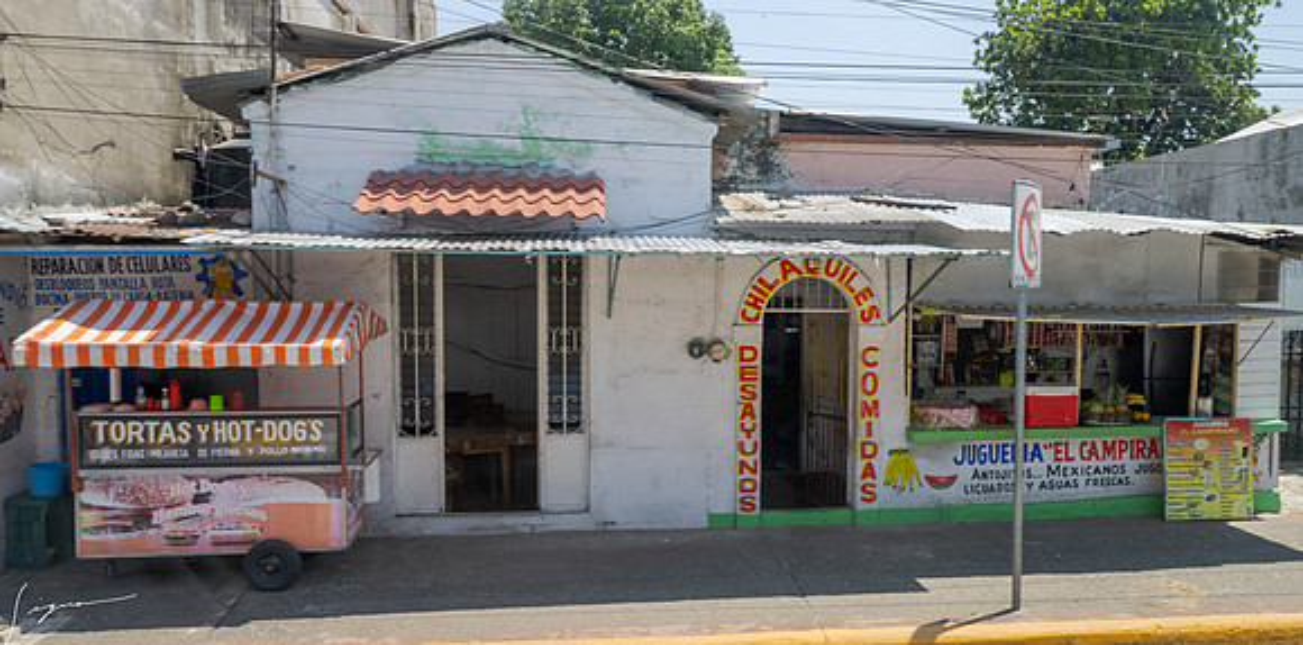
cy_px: 357
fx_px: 1003
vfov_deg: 35.6
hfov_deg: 65.6
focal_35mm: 30
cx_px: 753
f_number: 8
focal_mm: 24
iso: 1100
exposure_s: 1/250
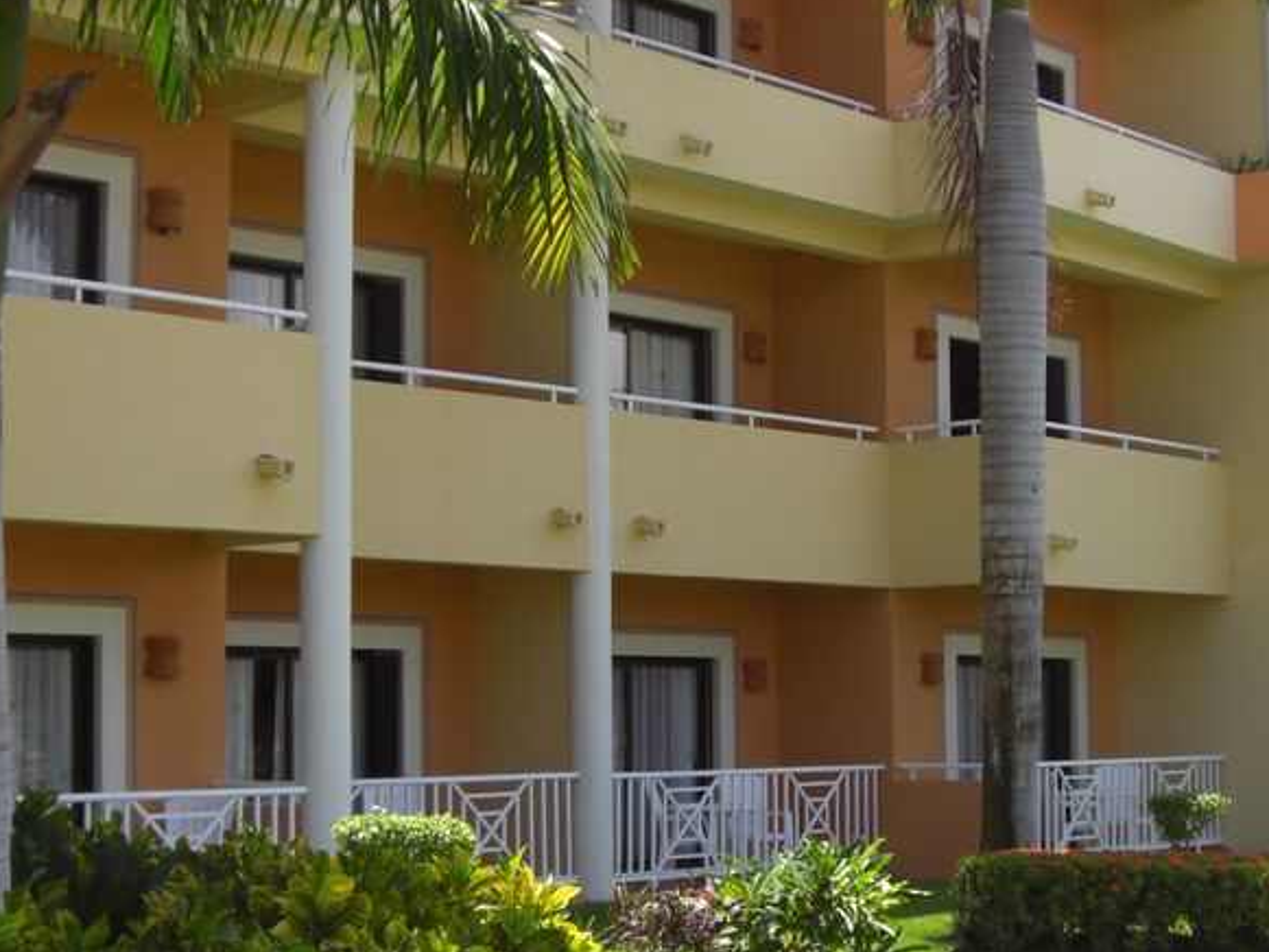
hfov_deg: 28.8
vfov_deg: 21.9
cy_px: 542
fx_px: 2457
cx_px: 854
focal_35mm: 67
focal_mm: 6.2
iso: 64
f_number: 2.7
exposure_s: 1/500
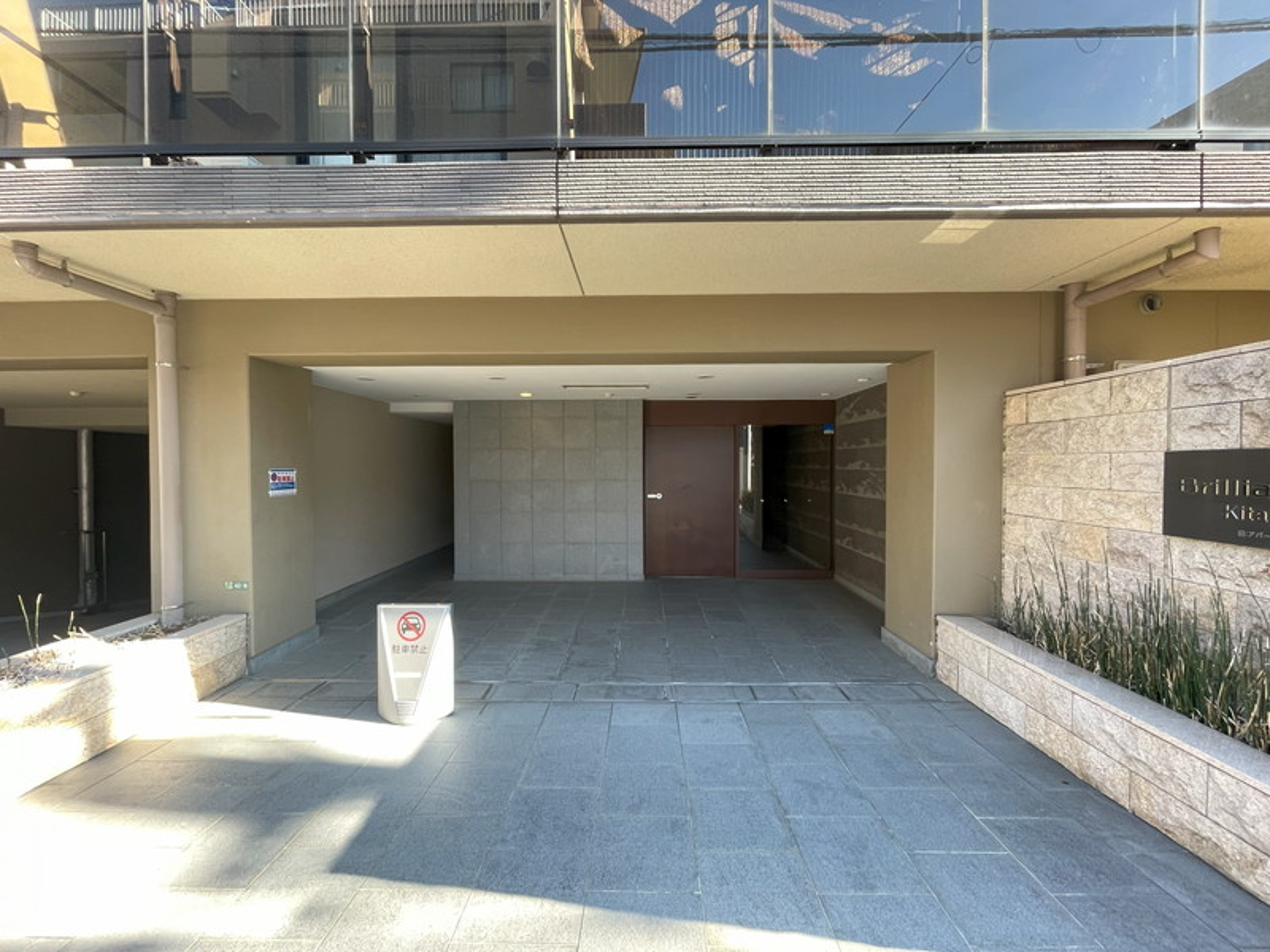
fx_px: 514
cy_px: 476
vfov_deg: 85.7
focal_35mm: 14
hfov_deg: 102.1
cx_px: 635
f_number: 2.4
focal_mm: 1.54
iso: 125
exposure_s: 1/99
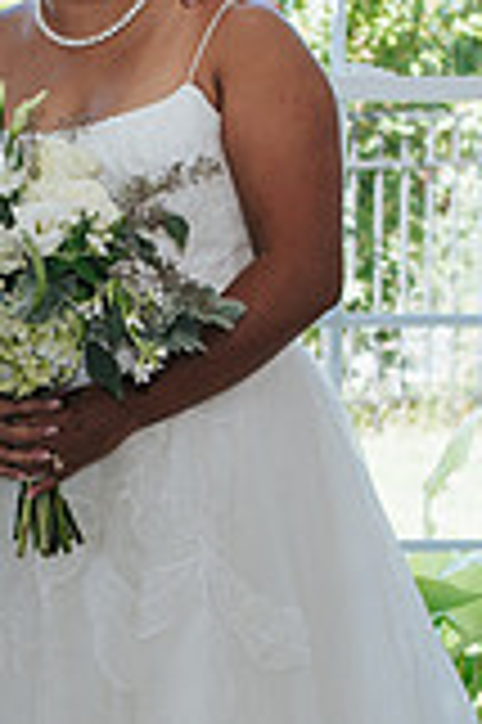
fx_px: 3502
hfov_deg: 7.9
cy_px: 613
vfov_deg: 11.8
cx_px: 47
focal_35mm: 174
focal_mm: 35
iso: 180
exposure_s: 1/200
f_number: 3.5
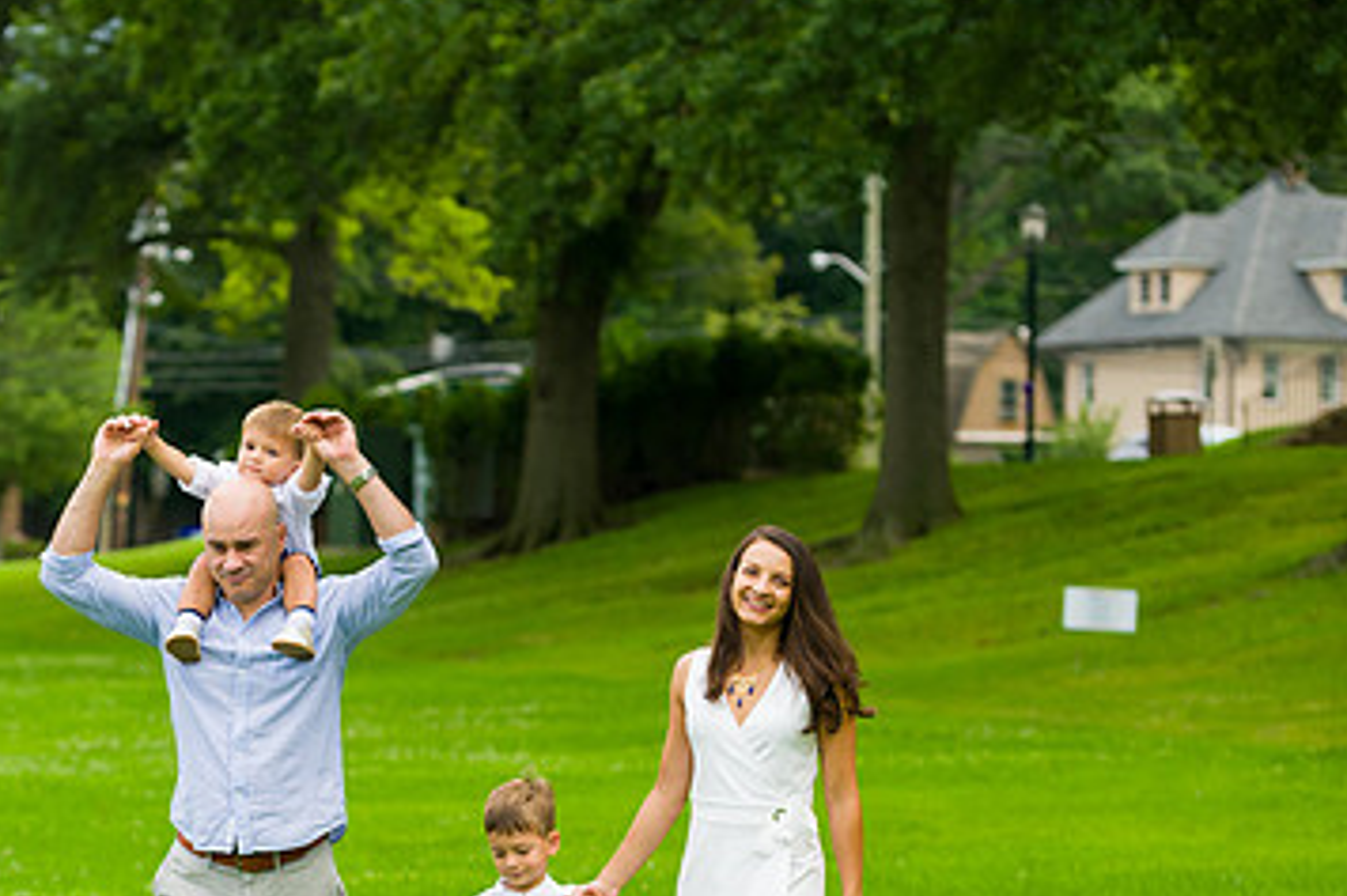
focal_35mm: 163
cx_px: 325
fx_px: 6096
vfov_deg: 8.4
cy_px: 705
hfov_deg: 12.6
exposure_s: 1/640
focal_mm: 100
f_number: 4
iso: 200
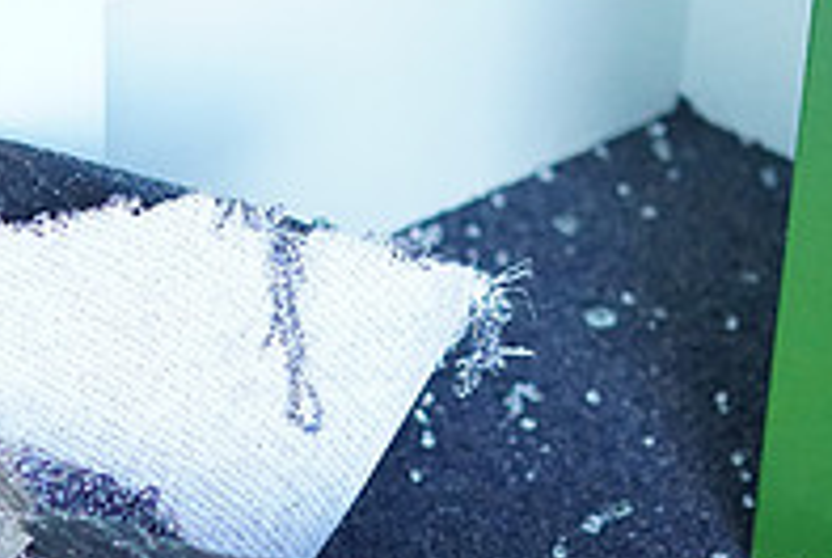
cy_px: 421
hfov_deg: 13.9
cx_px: 211
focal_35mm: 147
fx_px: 3402
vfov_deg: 9.4
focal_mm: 50
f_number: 1.8
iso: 8000
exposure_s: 1/5000
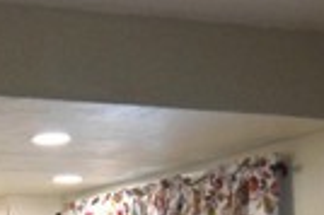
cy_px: 396
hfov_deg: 17.6
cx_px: -208
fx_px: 899
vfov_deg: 12.4
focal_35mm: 100
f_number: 3.5
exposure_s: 1/320
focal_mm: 14
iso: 3200
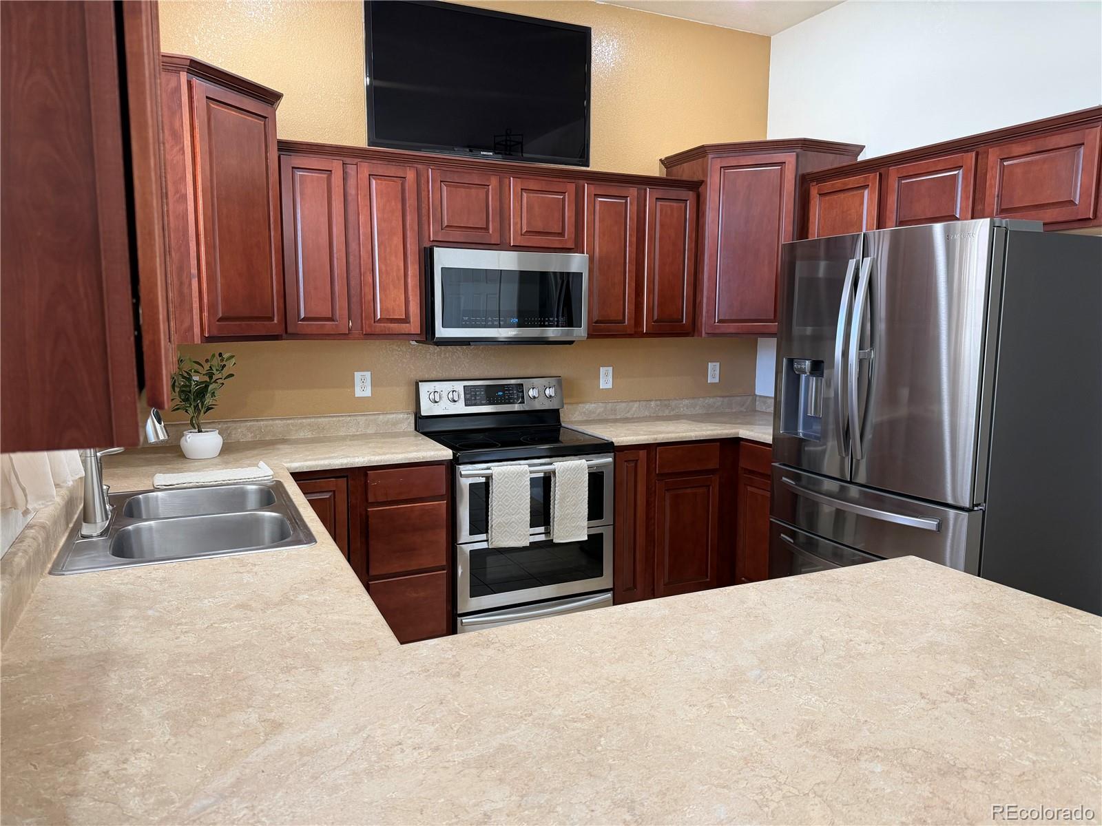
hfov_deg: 71.6
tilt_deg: -5.6
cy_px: 413
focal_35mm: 24
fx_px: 764
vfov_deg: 56.8
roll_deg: +0.1
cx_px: 551
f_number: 1.78
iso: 200
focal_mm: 6.76
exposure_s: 1/120
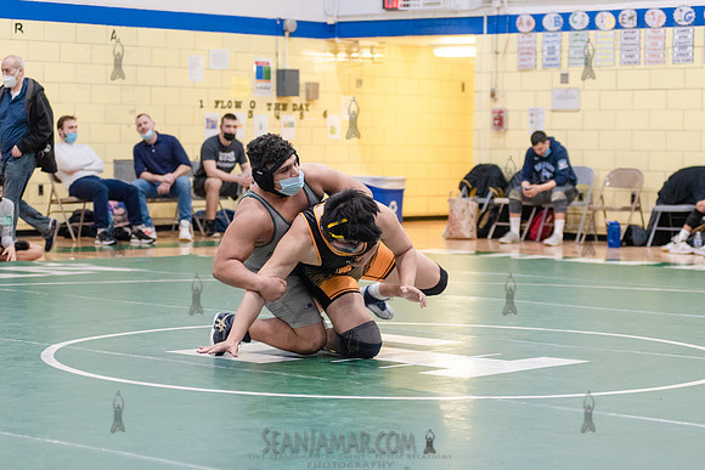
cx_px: 352
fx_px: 1888
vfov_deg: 14.2
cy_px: 235
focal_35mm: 96
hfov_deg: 21.2
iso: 4000
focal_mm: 80
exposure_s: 1/400
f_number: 3.5
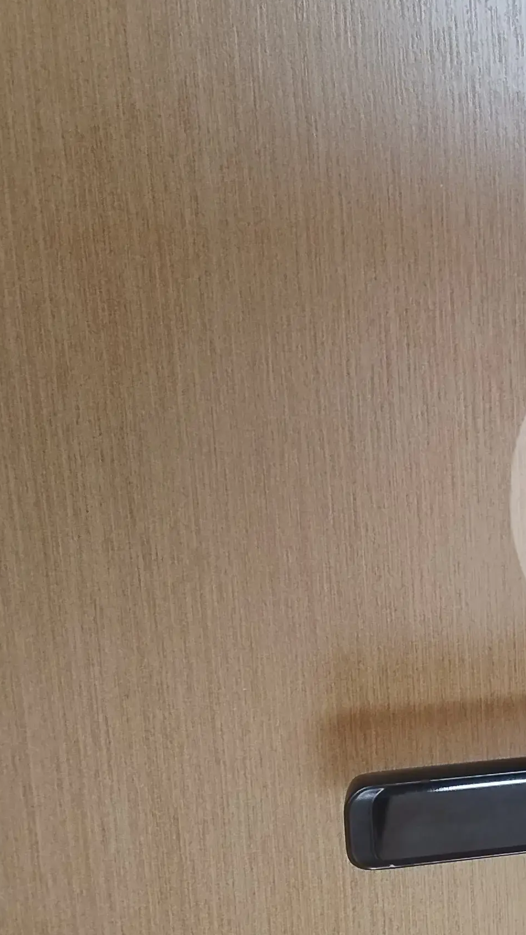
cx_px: 731
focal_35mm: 63
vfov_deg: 33.3
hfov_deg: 17.6
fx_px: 1562
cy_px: 497
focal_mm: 5.56
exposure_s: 1/60
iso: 850
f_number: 1.8
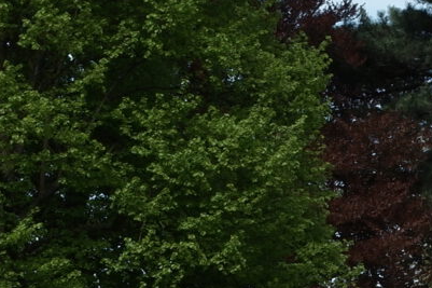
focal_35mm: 262
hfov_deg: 7.6
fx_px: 3143
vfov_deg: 5.0
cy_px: 763
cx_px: 756
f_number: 10
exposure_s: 1/200
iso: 200
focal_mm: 27
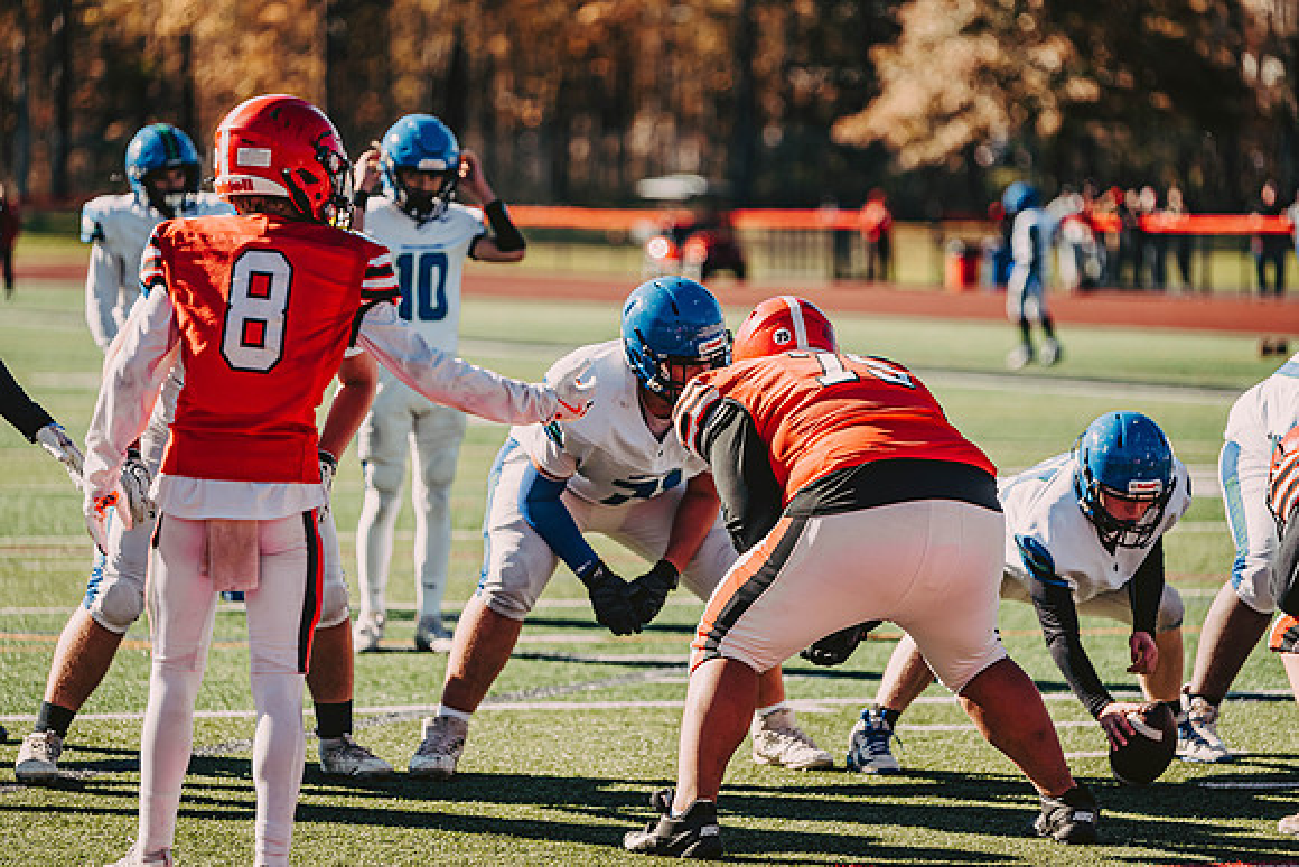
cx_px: 635
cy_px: 434
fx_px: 6424
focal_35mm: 178
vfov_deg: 7.7
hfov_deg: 11.5
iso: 250
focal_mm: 170
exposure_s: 1/2500
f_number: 3.2
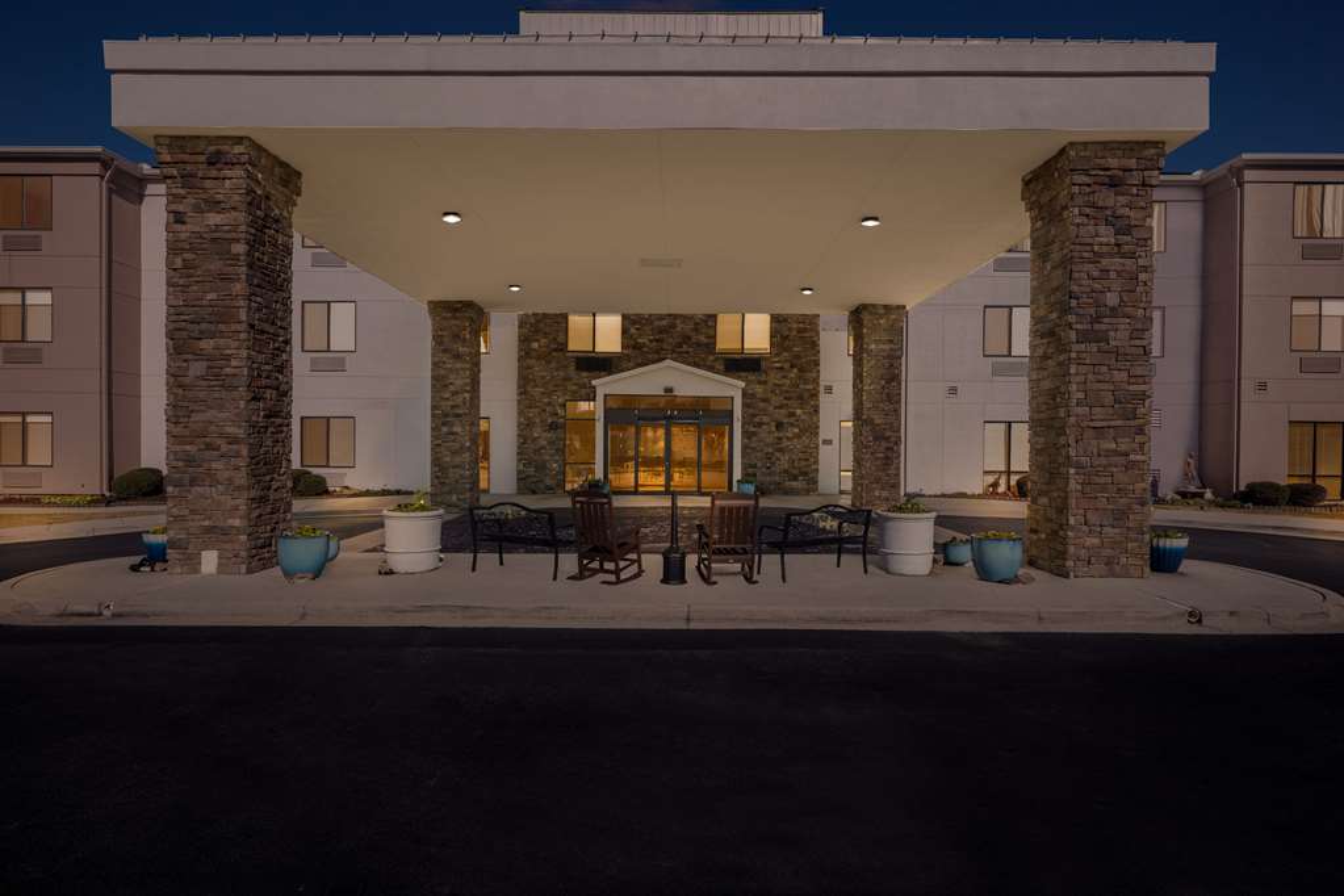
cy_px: 448
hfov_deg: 88.4
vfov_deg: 65.9
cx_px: 672
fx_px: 691
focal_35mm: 18
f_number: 8
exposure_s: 1/50
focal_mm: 18.5
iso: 64
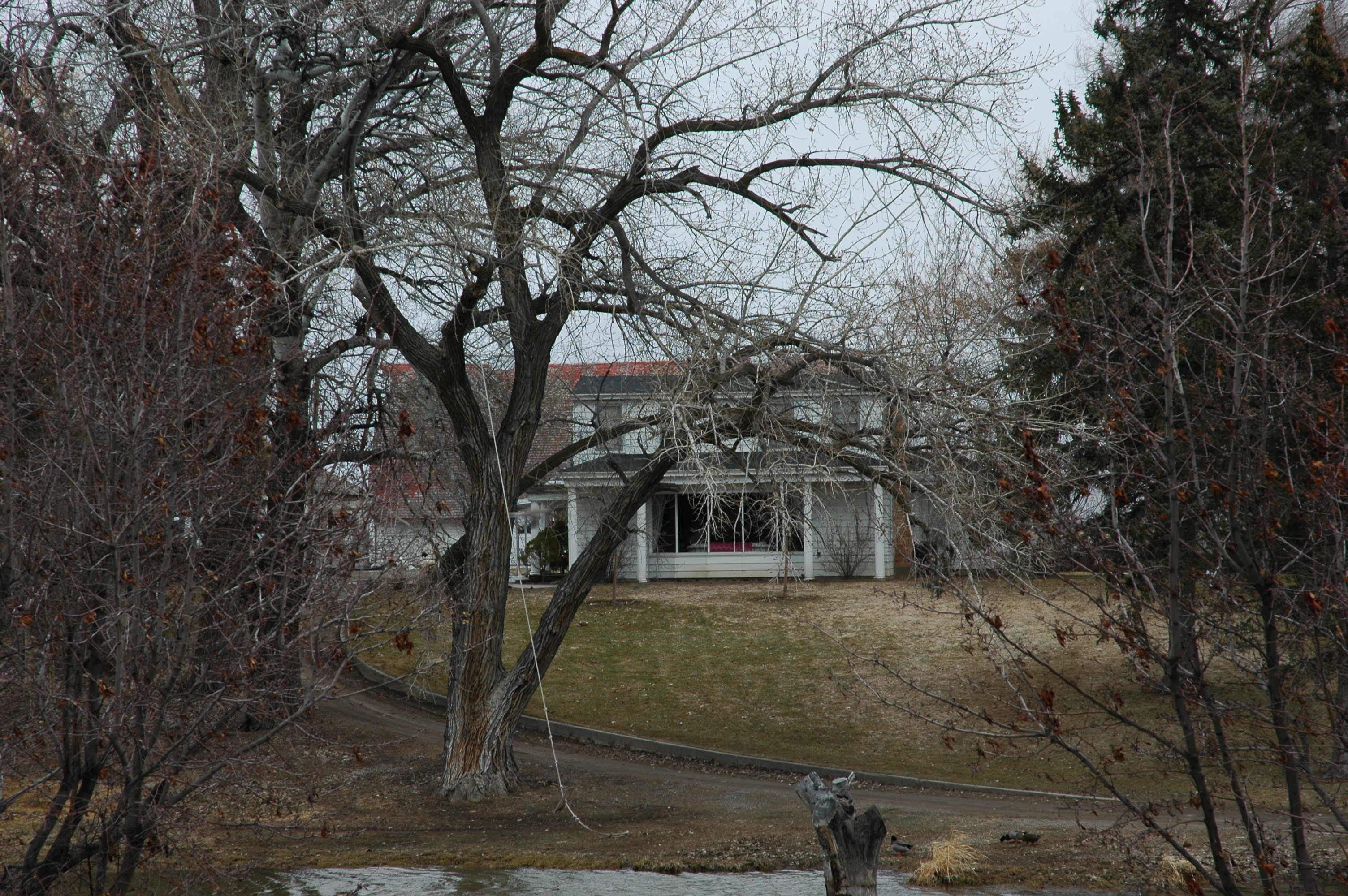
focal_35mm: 105
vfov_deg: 13.0
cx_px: 674
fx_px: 3928
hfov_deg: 19.5
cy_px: 448
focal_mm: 70
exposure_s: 1/125
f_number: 8
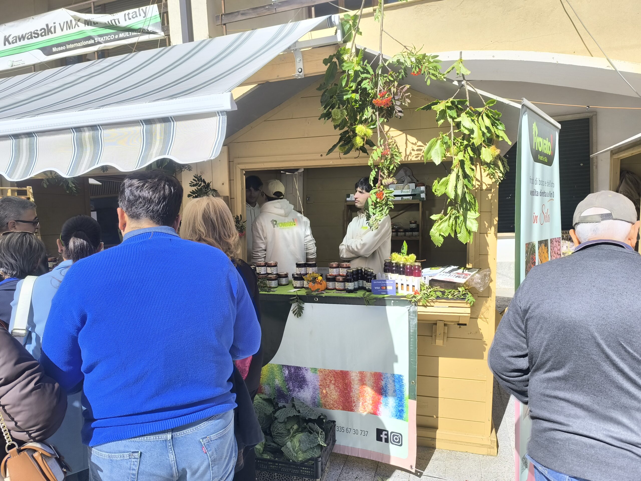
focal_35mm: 23
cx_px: 320
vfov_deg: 58.9
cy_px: 240
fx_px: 426
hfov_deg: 73.9
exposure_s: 1/698
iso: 50
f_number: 1.65
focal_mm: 6.14
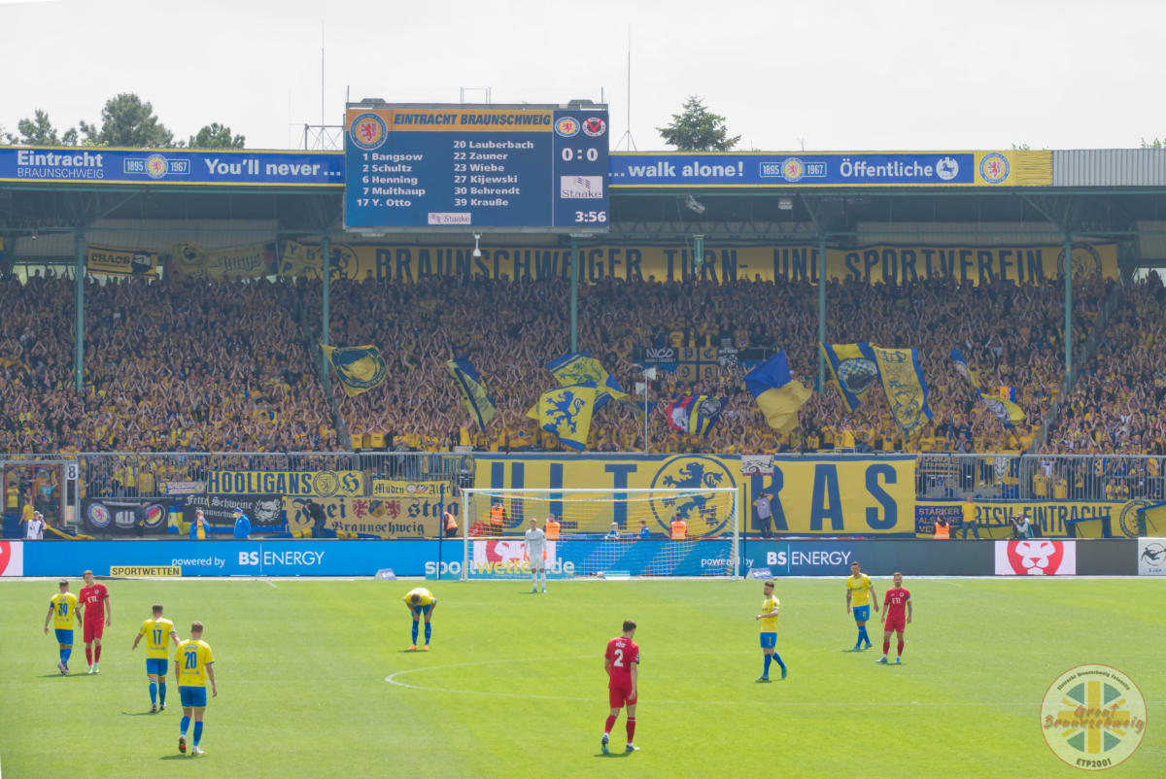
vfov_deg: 8.1
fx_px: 5510
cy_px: 390
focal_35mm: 170
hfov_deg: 12.1
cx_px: 583
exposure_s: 1/400
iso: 400
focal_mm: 62.4
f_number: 8
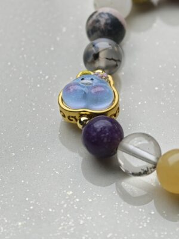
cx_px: 90
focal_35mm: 165
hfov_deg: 9.0
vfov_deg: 12.0
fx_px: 1138
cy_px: 120
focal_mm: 16.53
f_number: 2.1
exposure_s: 1/351
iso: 80
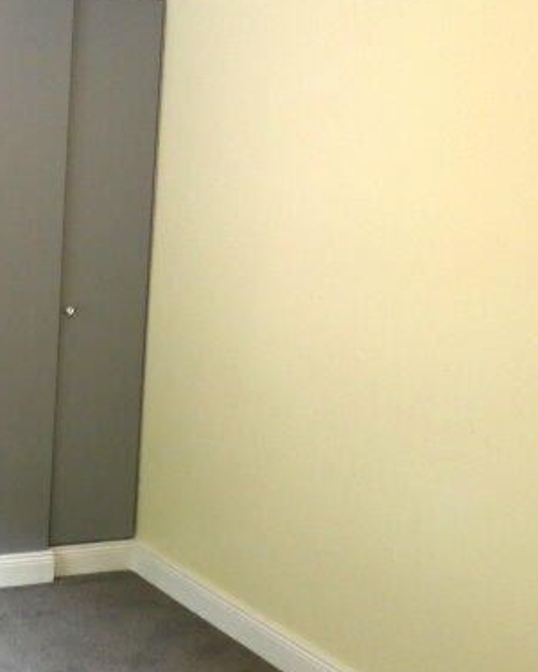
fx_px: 1015
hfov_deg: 27.5
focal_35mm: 51
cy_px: 389
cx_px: -31
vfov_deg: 36.6
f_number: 2.8
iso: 320
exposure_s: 1/60
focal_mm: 3.6
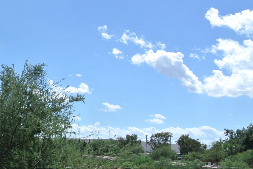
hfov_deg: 27.0
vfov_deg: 20.0
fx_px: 478
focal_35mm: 68
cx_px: -30
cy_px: 117
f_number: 6.3
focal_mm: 10
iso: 100
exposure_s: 1/640
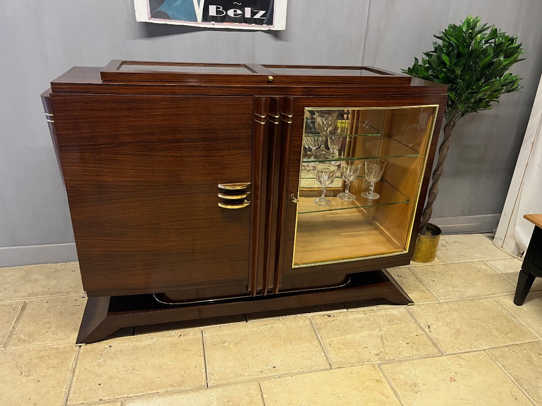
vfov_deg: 53.1
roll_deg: -2.7
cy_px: 203
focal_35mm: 26
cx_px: 271
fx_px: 407
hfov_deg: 67.3
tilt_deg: -24.8
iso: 160
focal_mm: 5.1
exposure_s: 1/50
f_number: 1.6
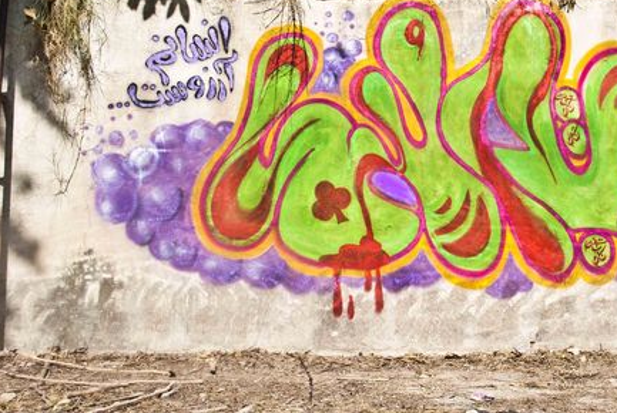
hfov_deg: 42.3
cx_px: 459
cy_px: 200
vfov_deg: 30.0
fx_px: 772
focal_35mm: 45
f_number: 9
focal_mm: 20
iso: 100
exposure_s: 1/320
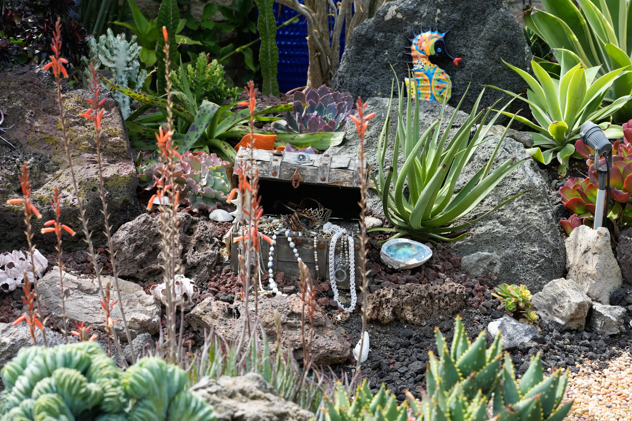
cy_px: 210
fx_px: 1878
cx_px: 316
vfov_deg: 12.8
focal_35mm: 107
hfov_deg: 19.1
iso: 640
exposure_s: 1/400
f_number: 10
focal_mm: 107
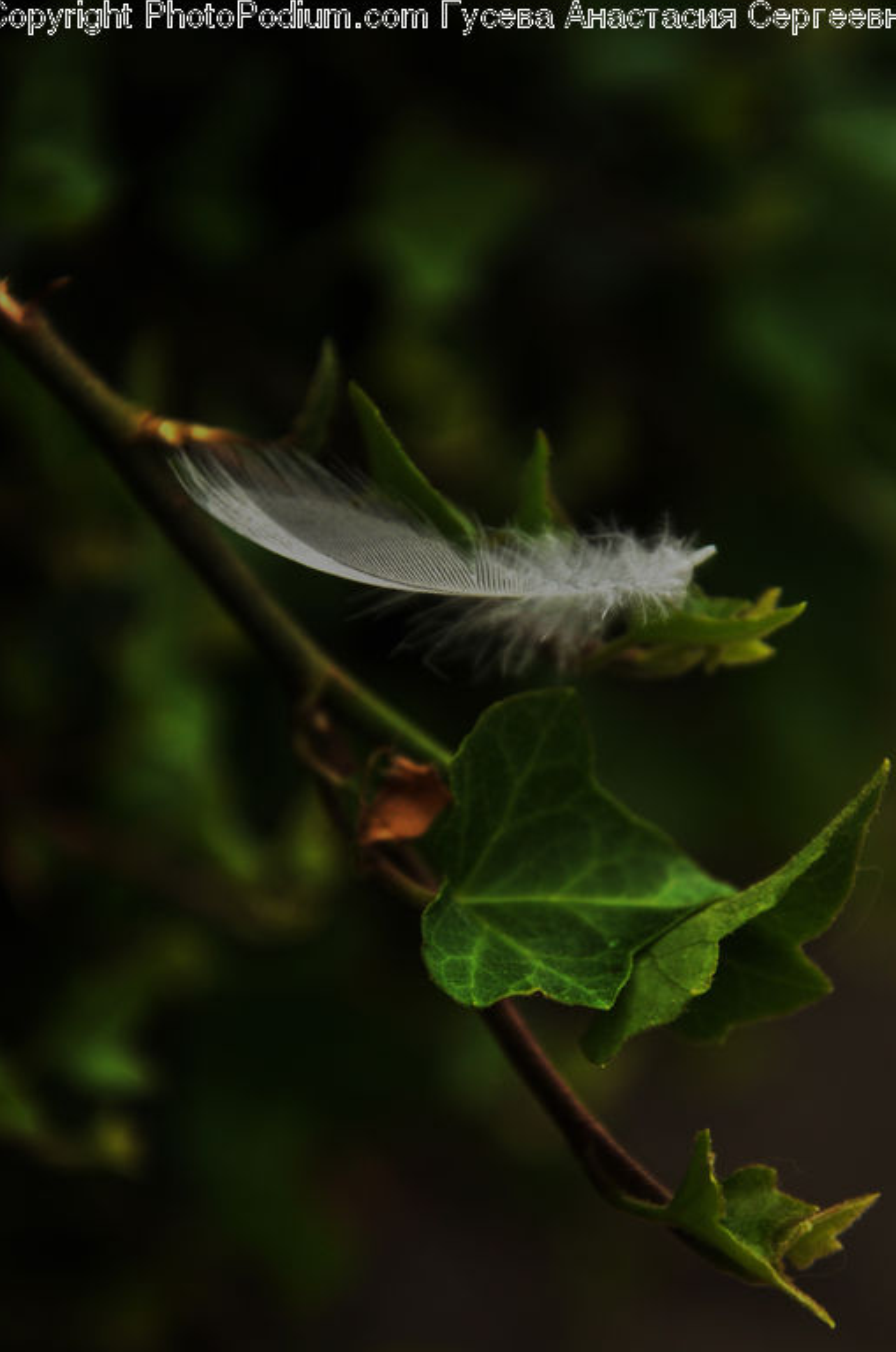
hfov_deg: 7.4
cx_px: 508
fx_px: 6919
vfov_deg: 11.2
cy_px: 766
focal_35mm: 185
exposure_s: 1/200
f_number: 5.6
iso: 100
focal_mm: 105
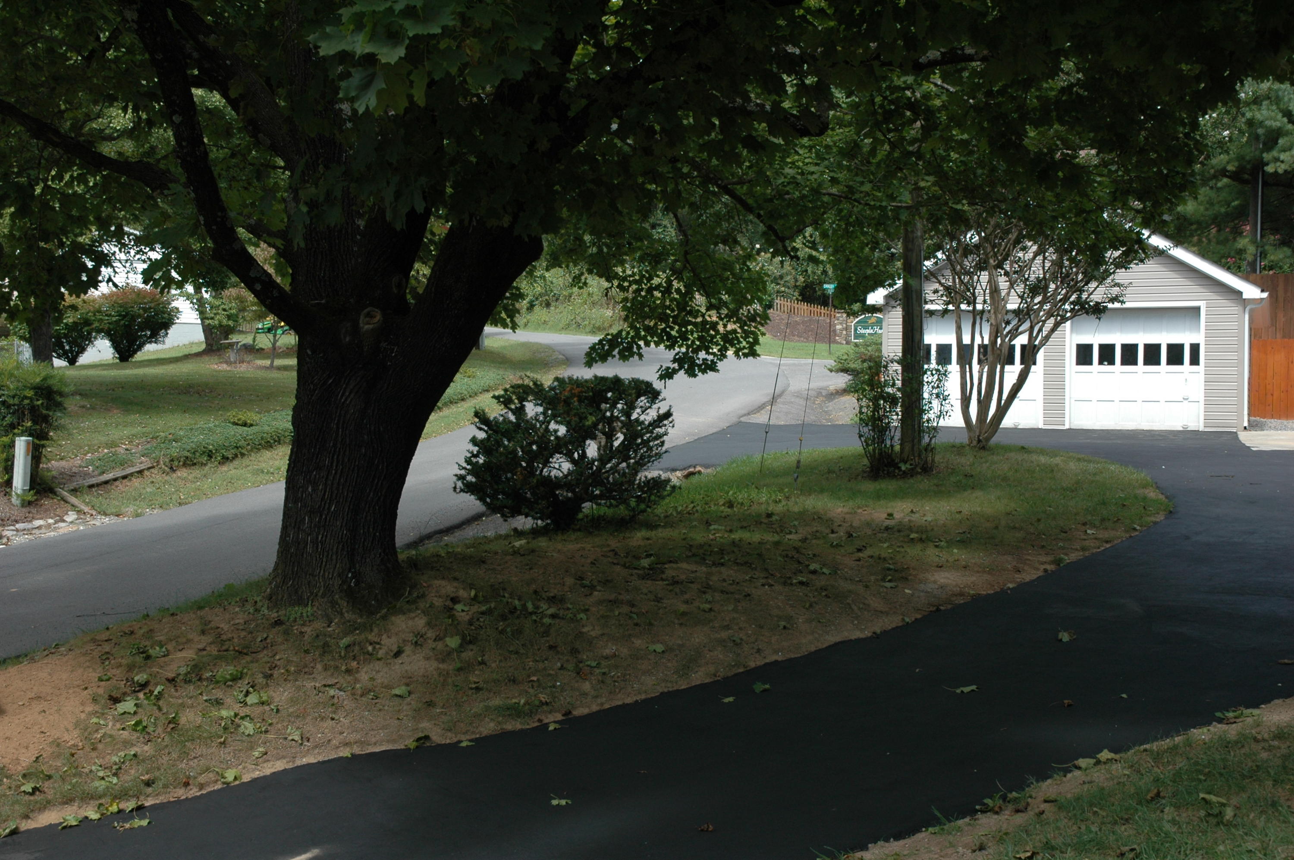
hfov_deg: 45.0
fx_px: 1562
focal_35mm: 44
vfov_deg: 30.8
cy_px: 430
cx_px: 647
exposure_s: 1/250
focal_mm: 29
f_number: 8
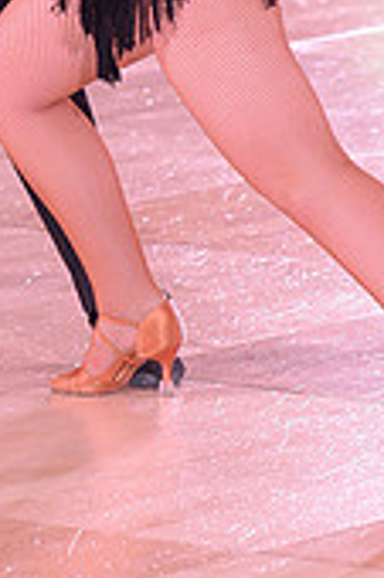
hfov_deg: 2.5
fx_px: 8753
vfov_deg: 3.8
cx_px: 15
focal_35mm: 546
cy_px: -238
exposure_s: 1/250
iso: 1250
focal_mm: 160
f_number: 4.5
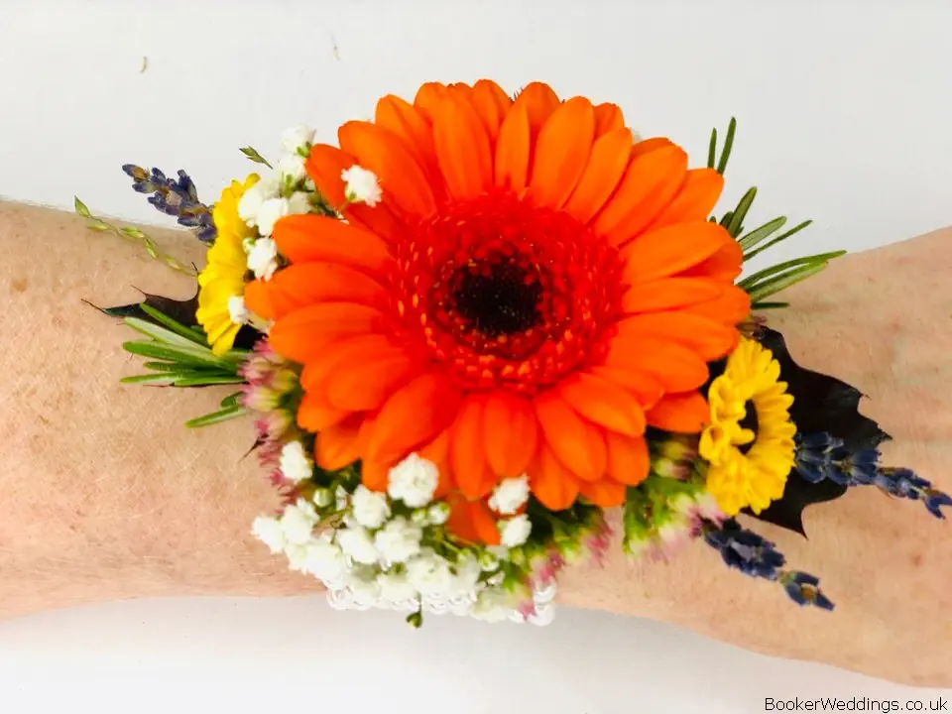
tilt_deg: -63.2
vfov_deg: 28.0
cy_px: 357
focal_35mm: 52
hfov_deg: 36.8
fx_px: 1430
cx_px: 476
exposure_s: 1/100
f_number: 2.4
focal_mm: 6
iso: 20
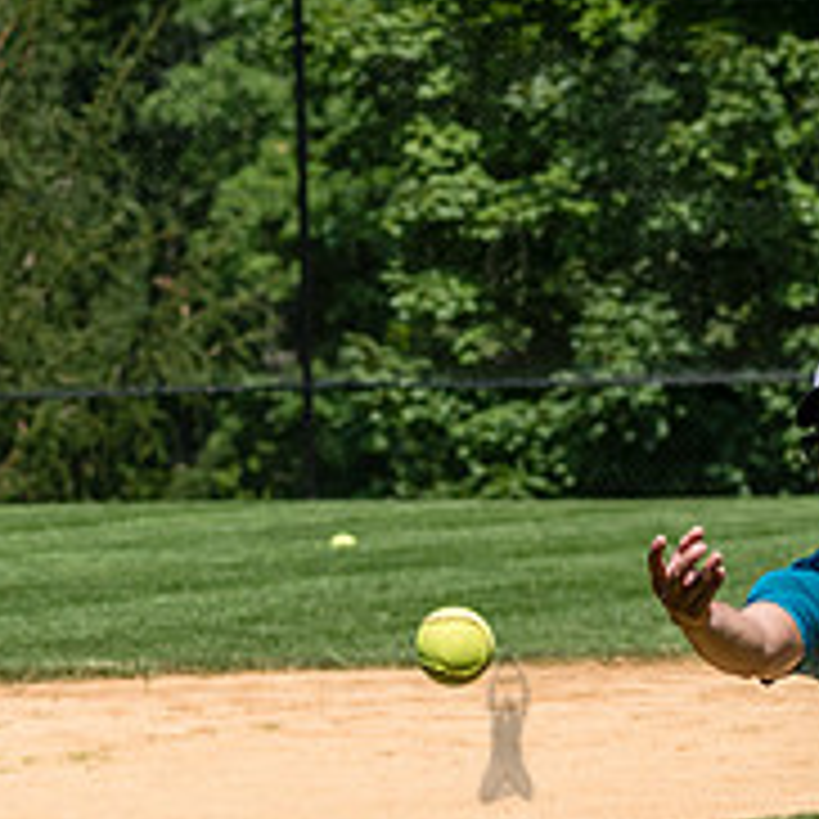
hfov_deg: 4.7
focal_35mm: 370
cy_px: 666
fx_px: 9904
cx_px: 568
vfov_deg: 4.7
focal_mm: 100
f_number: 4.5
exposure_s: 1/1250
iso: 200
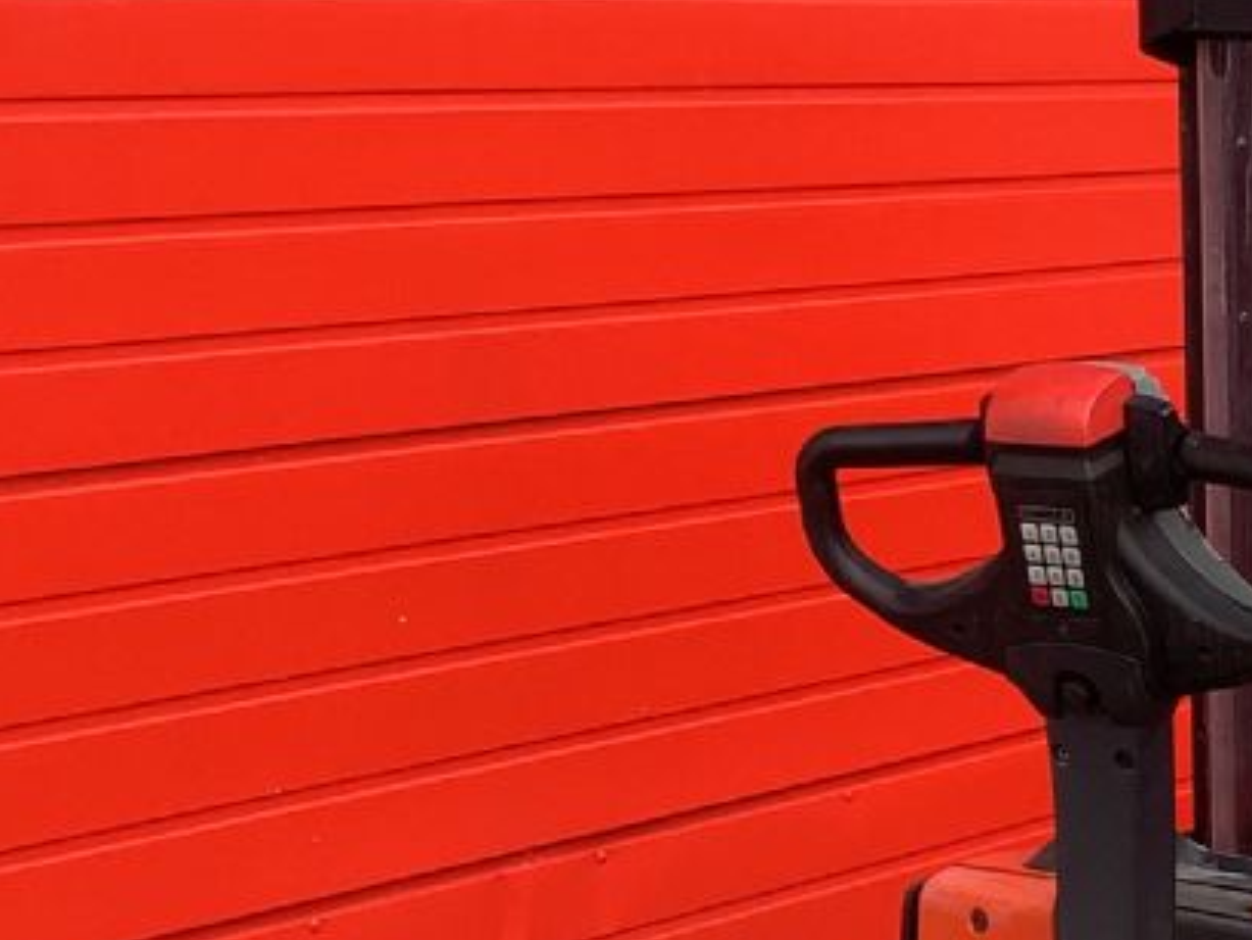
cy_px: 744
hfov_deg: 18.8
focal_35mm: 97
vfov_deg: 15.2
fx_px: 3509
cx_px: 1635
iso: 25
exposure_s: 1/247
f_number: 2.4
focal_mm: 3.3
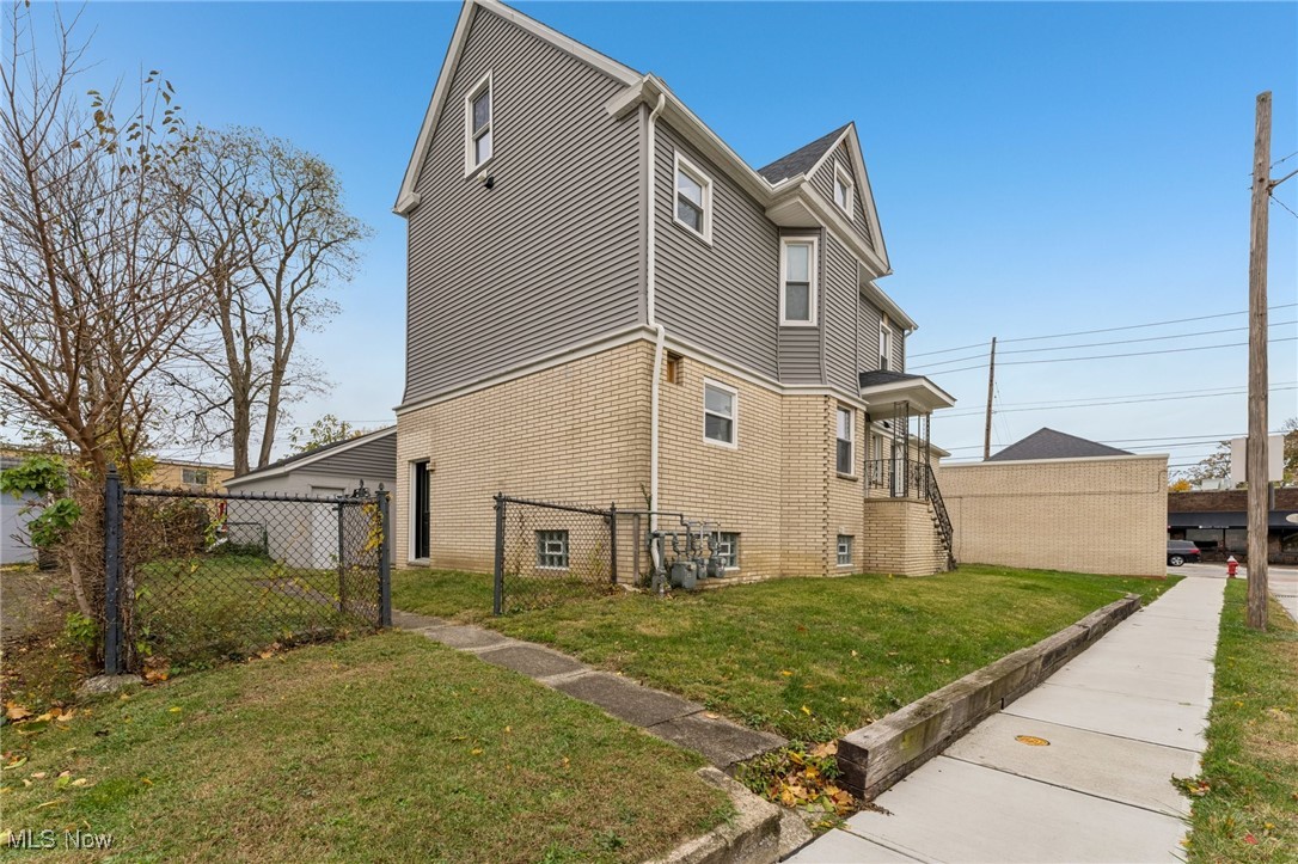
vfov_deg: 81.2
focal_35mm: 14
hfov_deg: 104.3
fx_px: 505
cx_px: 649
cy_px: 432
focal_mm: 14
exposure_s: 1/160
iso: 200
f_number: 8
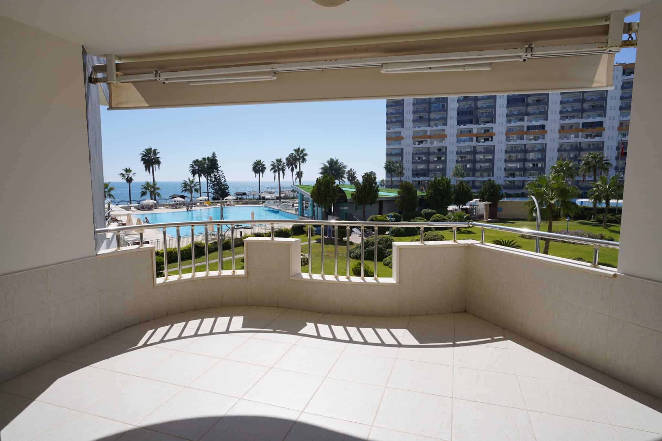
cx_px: 331
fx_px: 368
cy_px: 220
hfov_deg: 84.0
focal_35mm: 20
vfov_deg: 61.9
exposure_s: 1/500
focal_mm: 20
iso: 100
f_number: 7.1
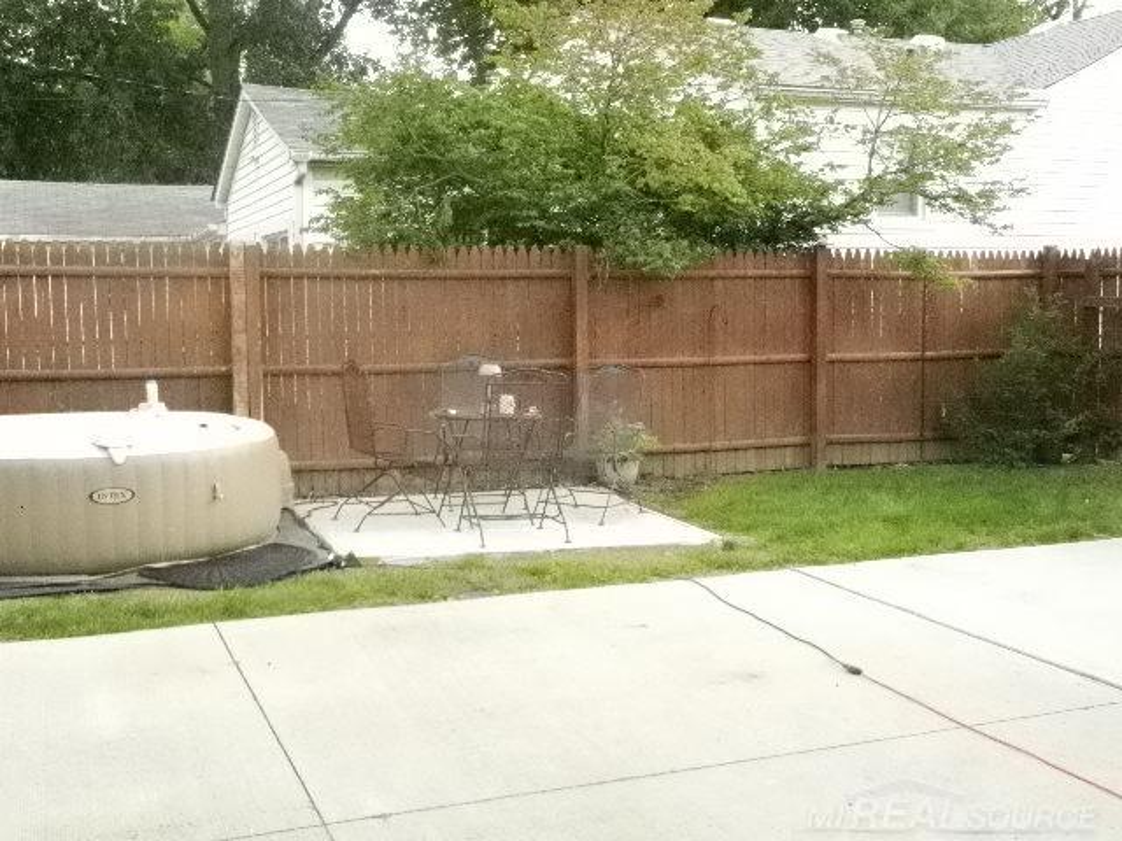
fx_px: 1232
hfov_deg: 49.0
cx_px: 561
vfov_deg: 37.7
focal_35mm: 38
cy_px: 420
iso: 3200
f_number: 8
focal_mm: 6.9
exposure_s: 1/1600
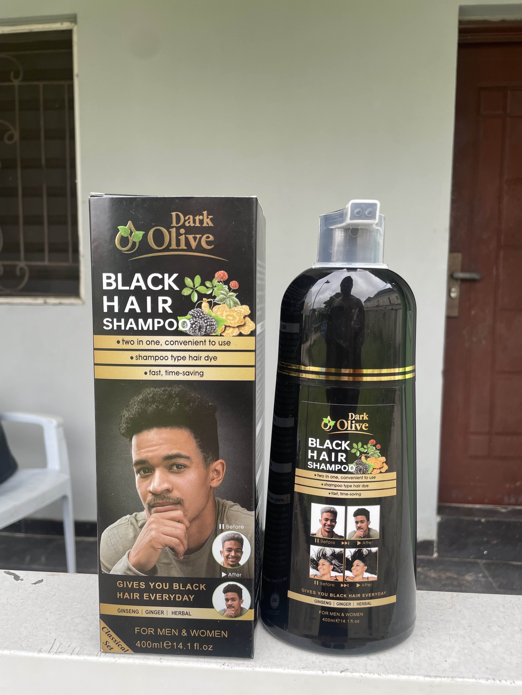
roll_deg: -0.3
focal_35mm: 26
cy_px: 348
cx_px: 261
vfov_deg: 67.3
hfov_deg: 53.1
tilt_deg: -5.4
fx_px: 523
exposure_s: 1/237
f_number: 1.6
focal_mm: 4.2
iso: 32
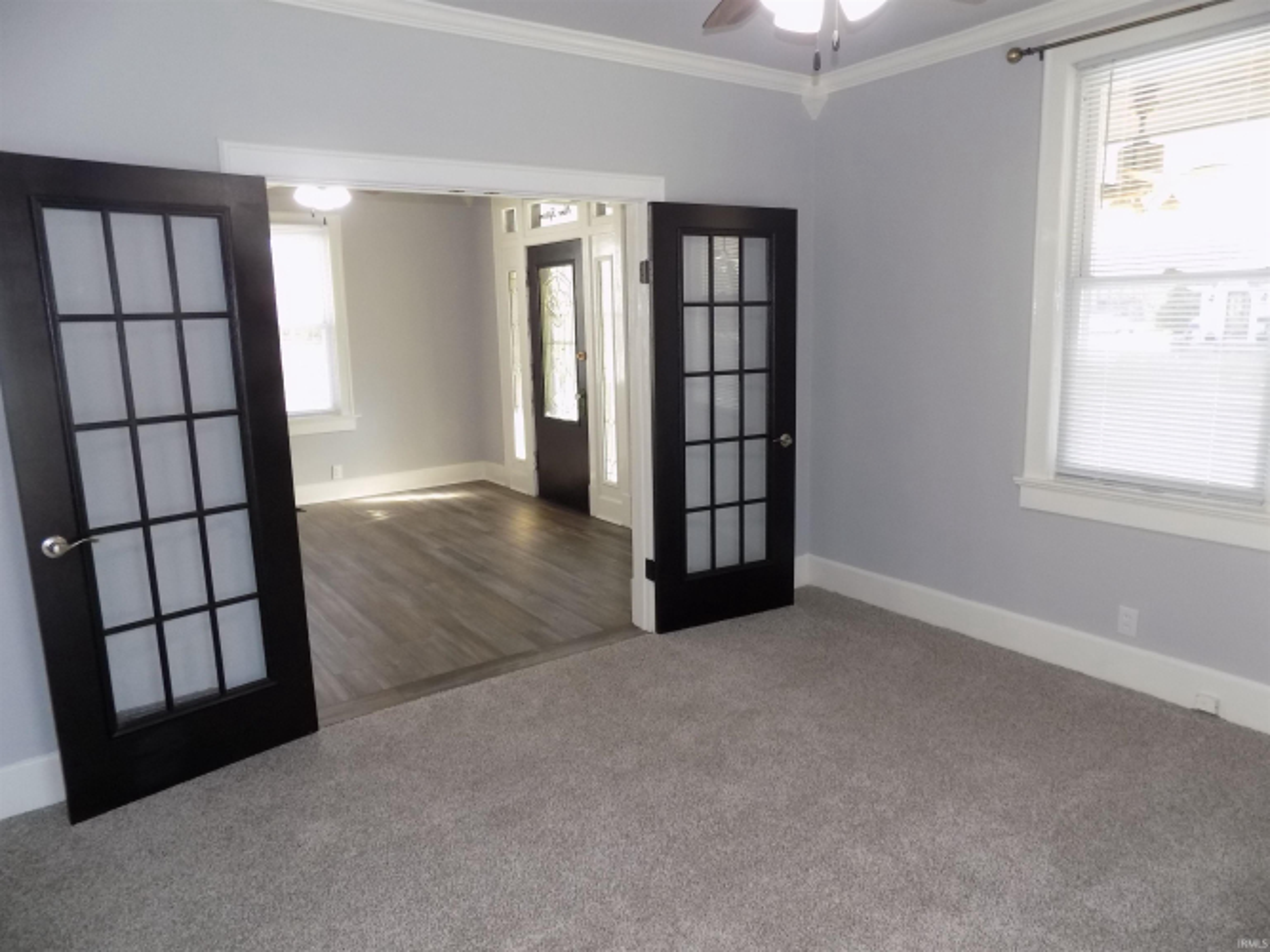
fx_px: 844
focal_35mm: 23
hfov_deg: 73.9
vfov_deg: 58.9
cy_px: 476
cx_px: 635
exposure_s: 1/30
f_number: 3.1
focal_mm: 4
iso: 180
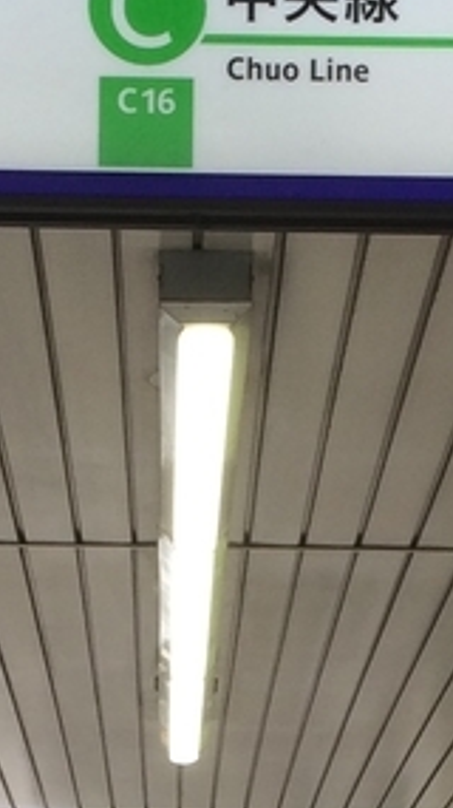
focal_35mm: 133
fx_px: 2844
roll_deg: +1.2
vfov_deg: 15.5
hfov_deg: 9.1
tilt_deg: +1.7
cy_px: 975
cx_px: 204
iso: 32
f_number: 2.2
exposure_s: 1/187
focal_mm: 4.15
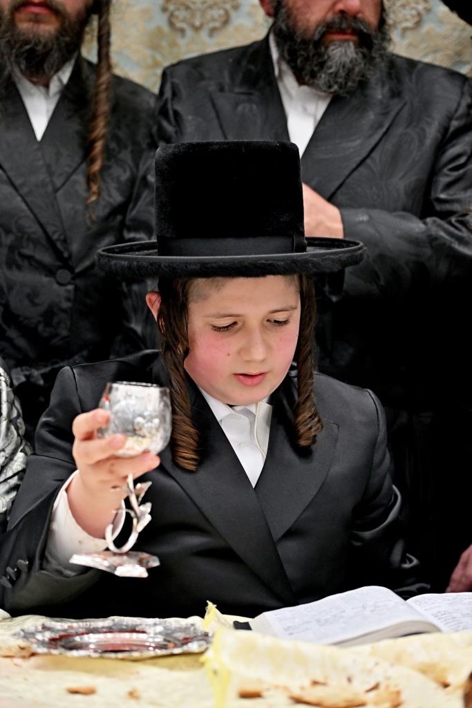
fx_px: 1396
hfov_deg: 19.2
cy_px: 354
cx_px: 236
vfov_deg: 28.4
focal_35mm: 71
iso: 1000
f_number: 4
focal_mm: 71
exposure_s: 1/320
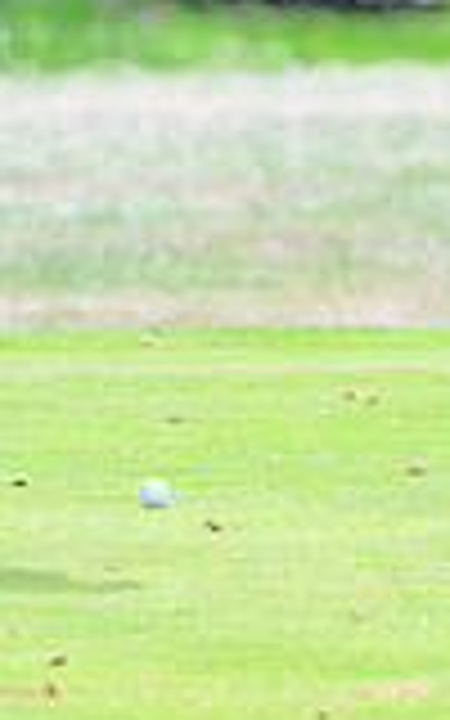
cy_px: -115
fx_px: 19544
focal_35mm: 996
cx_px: 220
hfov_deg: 1.3
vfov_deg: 2.1
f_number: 5
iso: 1000
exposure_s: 1/2000
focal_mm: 270
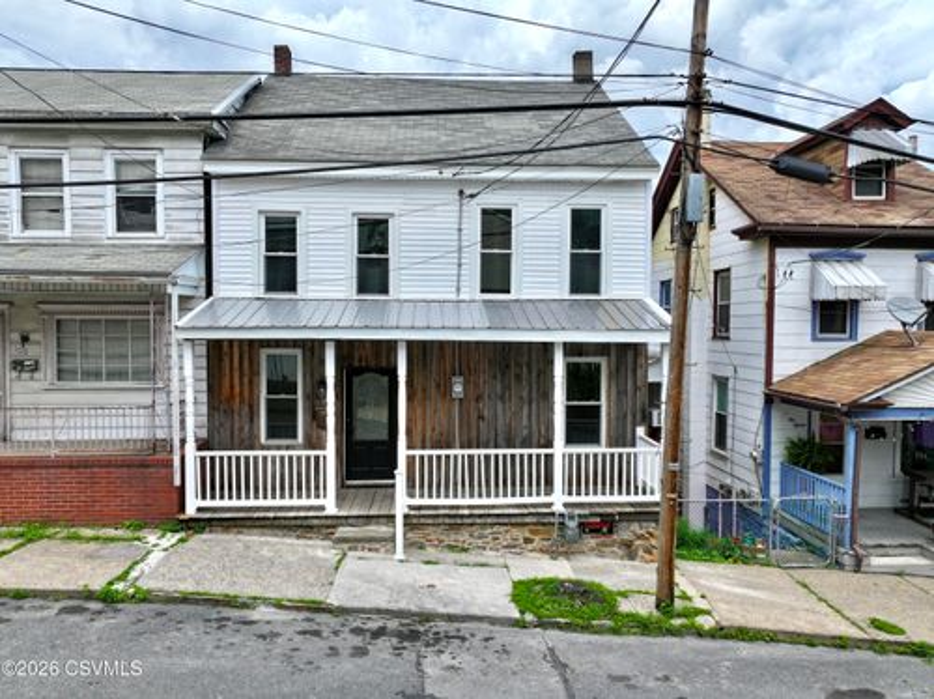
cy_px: 350
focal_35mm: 24
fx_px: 647
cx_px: 467
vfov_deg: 56.7
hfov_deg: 71.6
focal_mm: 12.29
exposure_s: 1/3200
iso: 170
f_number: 2.8
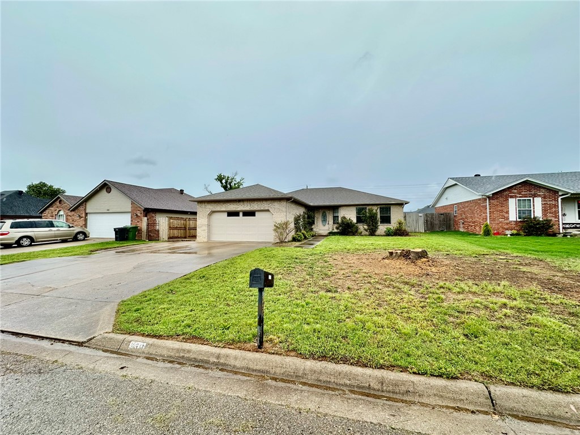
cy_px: 218
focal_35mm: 14
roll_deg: -0.3
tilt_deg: +2.4
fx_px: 235
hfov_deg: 102.1
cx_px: 290
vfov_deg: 85.7
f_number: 2.2
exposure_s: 1/1319
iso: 40
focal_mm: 2.22
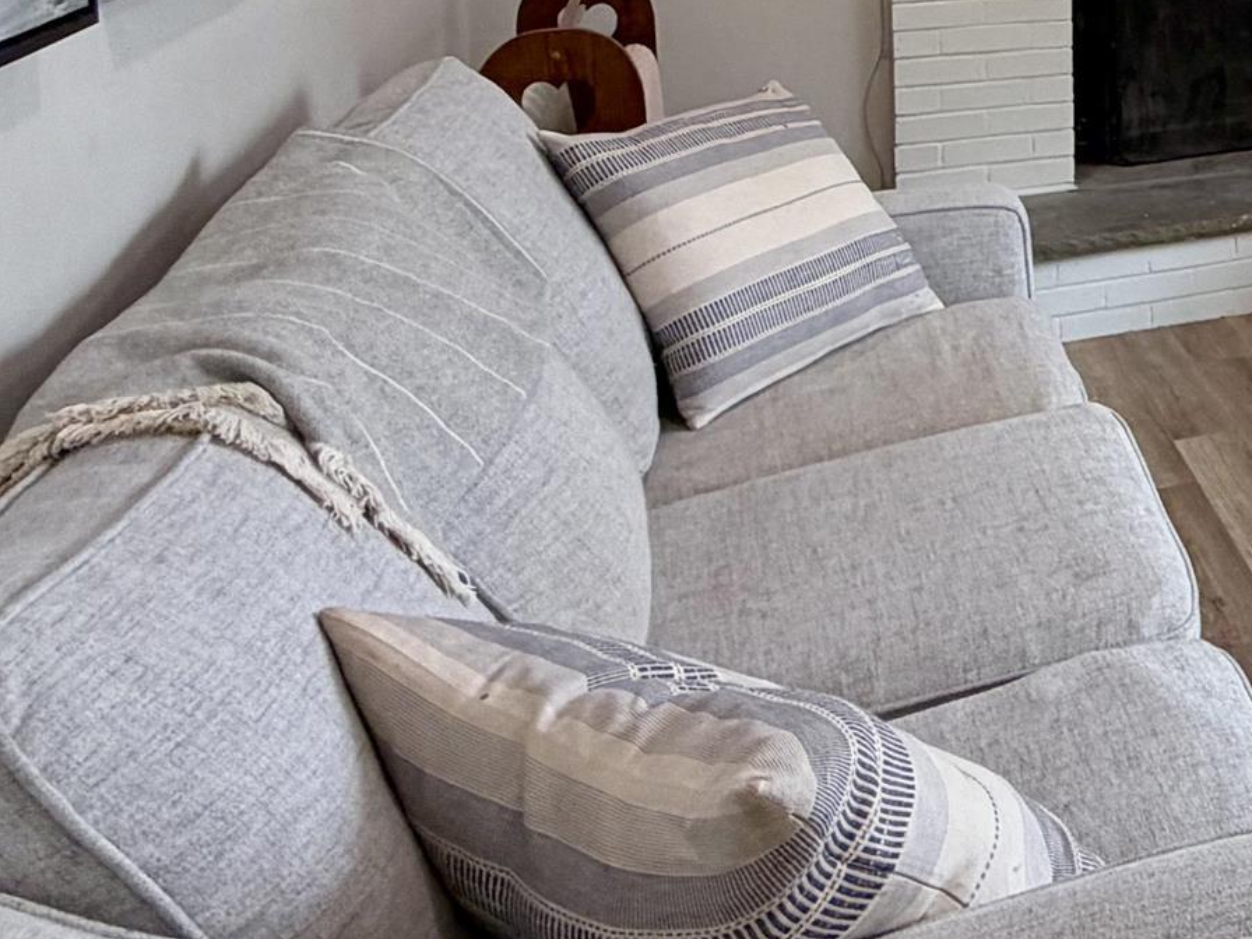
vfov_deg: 27.3
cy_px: -140
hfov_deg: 29.0
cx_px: 1765
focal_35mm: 48
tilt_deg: -3.7
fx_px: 1736
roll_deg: +0.3
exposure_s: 1/110
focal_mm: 2.22
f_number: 2.2
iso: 100
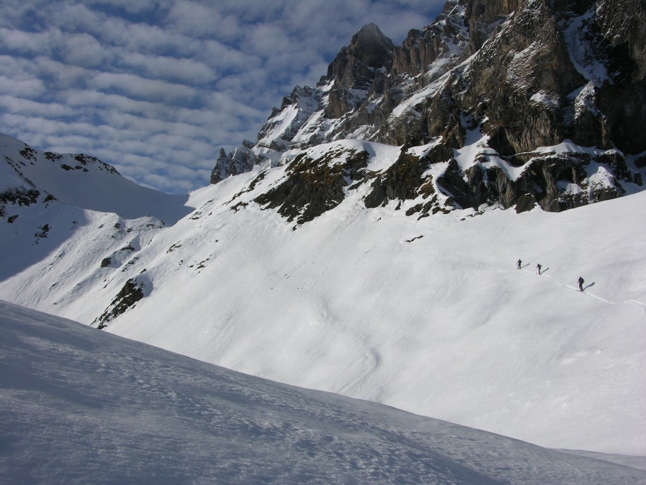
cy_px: 242
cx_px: 323
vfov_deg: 40.7
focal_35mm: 35
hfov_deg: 52.6
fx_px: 653
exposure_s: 1/432
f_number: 8
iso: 50
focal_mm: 8.9
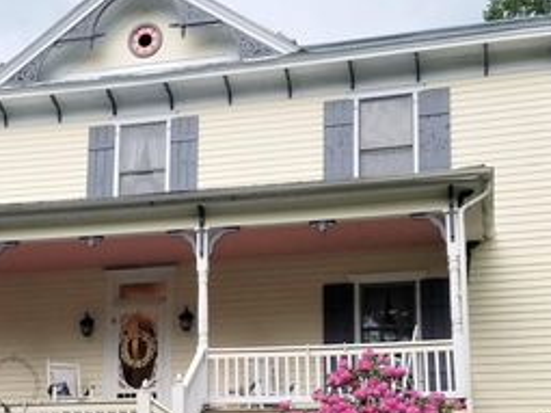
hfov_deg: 36.9
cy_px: 347
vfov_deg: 27.8
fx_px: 811
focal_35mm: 51
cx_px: 158
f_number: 1.7
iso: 64
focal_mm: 4.2
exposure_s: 1/120
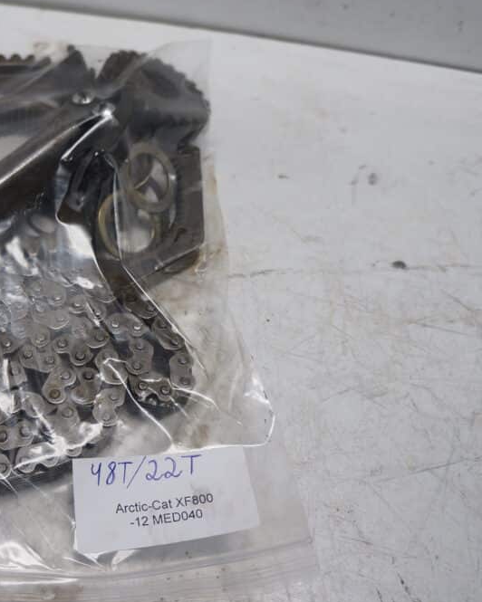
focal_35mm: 39
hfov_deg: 36.4
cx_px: 69
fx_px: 695
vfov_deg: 46.8
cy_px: 301
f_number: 3.5
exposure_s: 1/80
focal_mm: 18
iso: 100
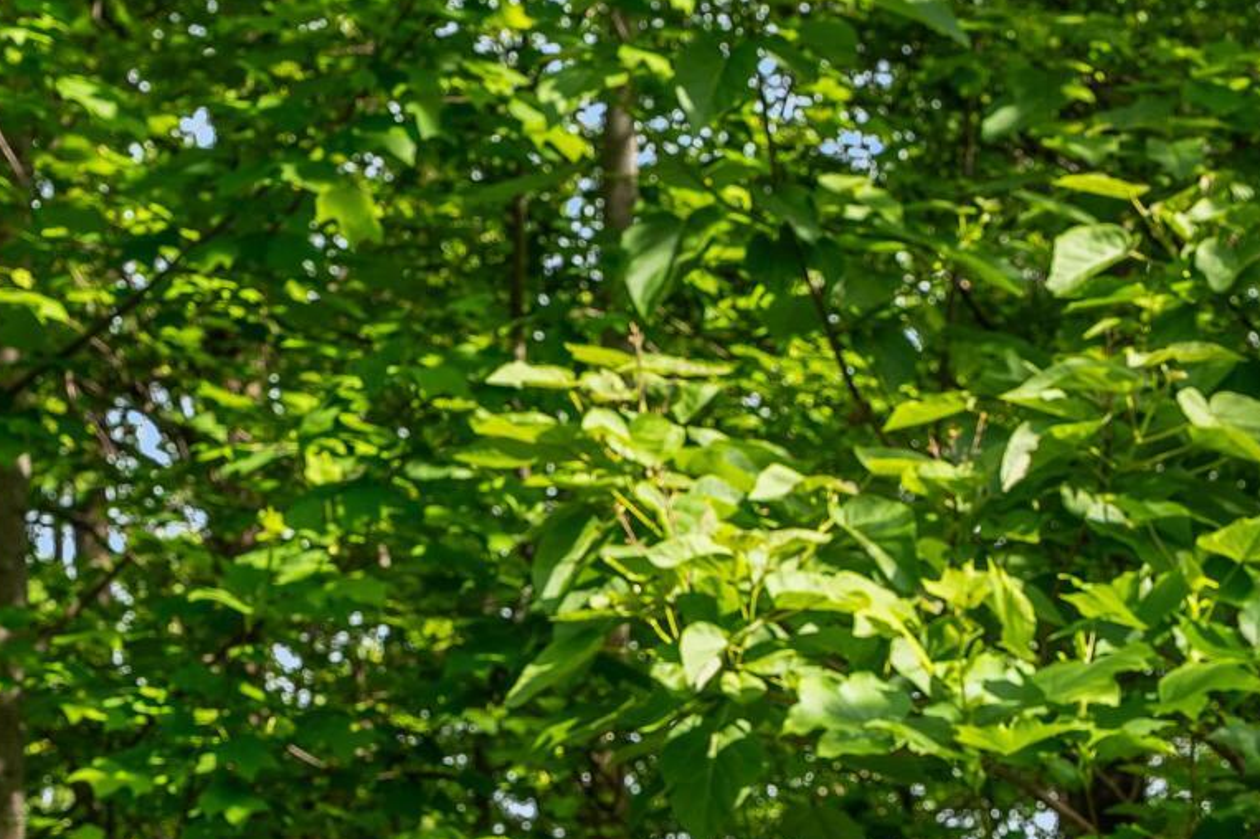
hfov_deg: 17.1
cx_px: 1186
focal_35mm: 118
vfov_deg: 11.2
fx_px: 4128
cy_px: 1219
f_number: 4.5
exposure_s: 1/40
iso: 100
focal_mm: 30
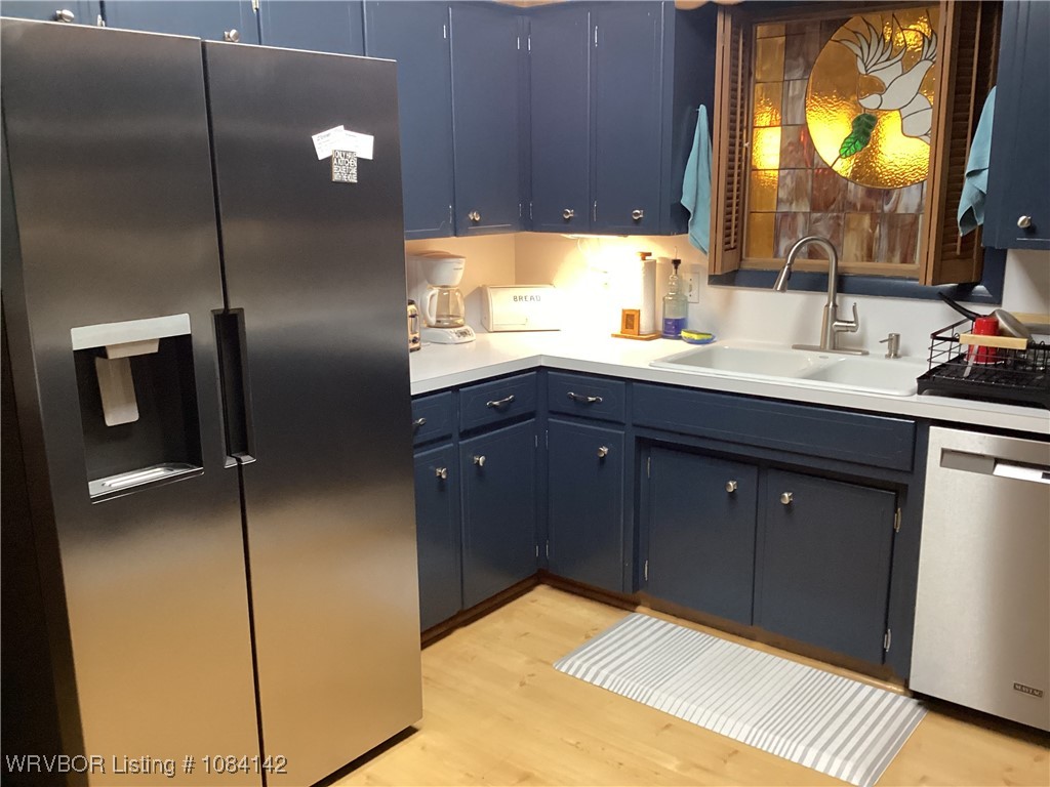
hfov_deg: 58.4
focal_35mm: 31
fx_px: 940
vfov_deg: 45.4
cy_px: 394
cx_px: 525
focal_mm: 3.3
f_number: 2.4
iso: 250
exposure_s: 1/60
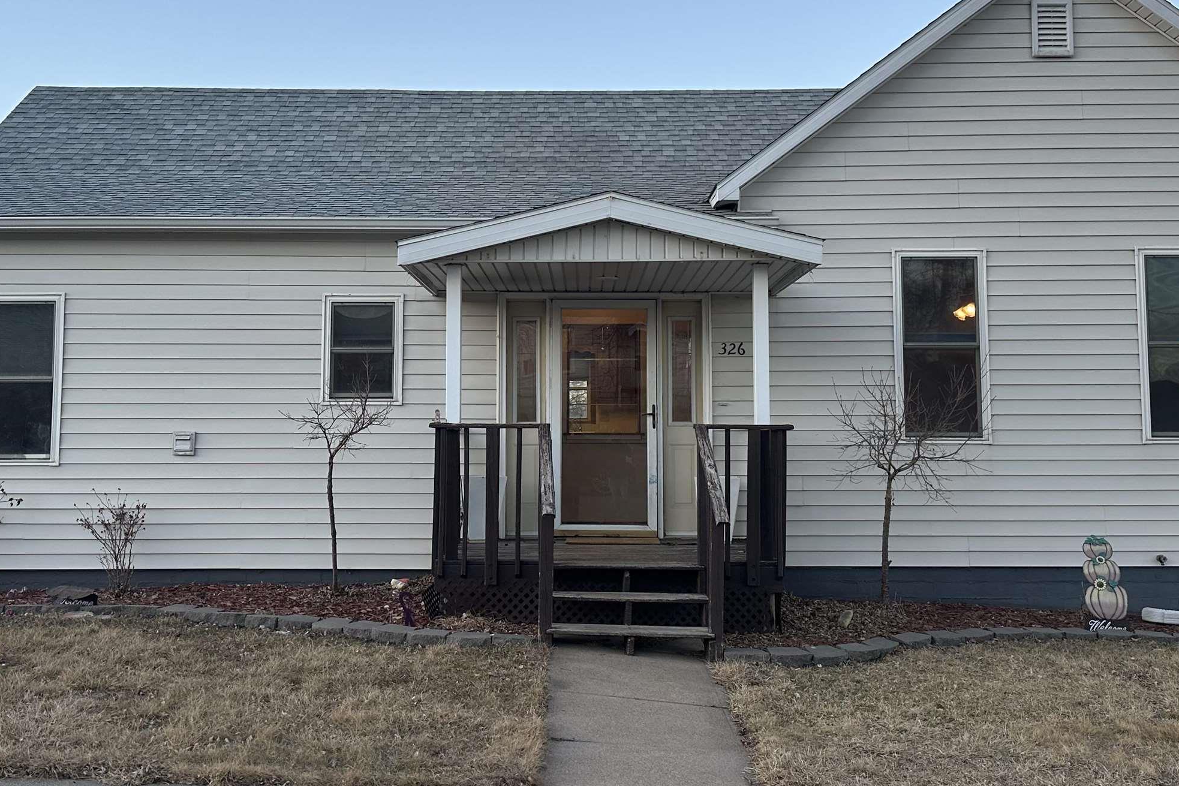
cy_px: 326
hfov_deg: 49.6
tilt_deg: +5.6
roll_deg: +0.4
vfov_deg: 34.1
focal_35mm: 39
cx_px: 591
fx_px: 1277
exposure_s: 1/494
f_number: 1.78
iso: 80
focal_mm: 6.86
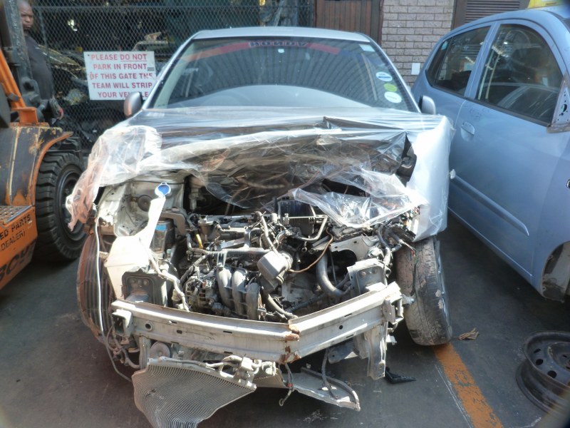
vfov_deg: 54.9
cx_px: 285
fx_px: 412
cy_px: 214
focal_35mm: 25
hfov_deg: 69.4
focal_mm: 4.5
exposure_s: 1/100
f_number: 2.8
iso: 125
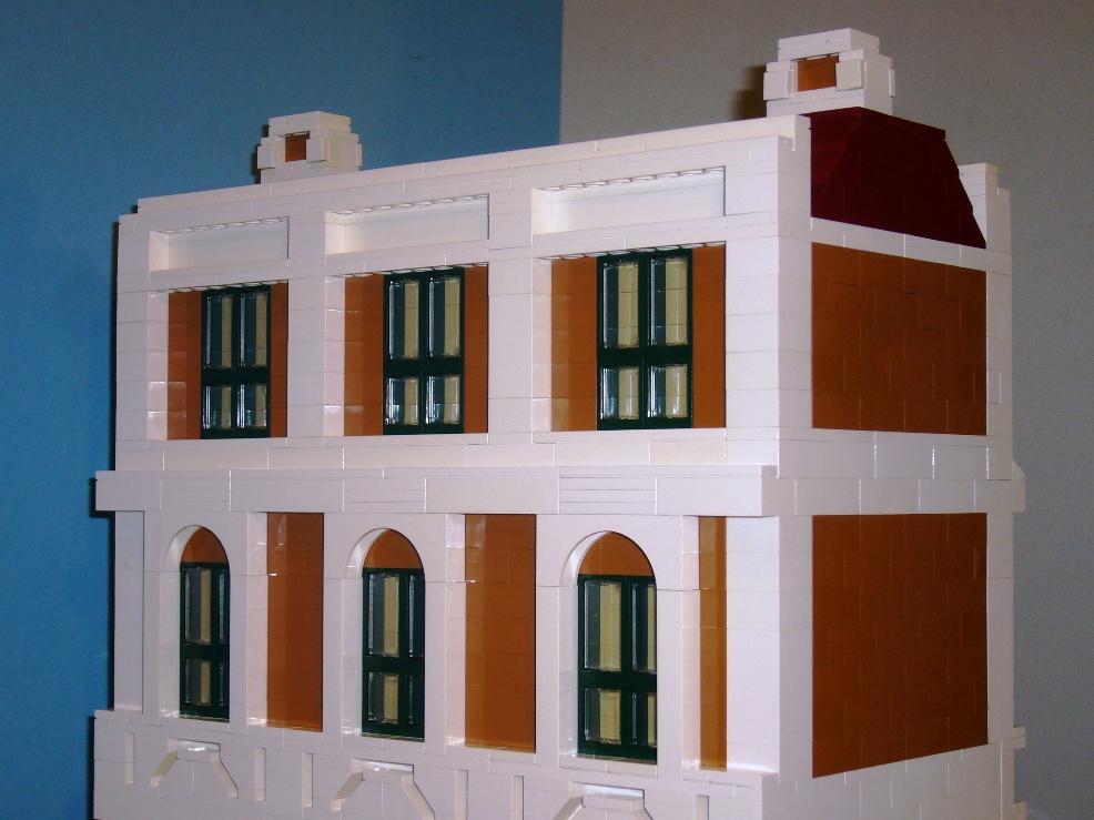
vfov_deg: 21.0
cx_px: 547
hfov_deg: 27.8
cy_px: 410
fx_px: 2212
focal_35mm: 70
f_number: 4
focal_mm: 11.5
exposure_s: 1/30
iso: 100
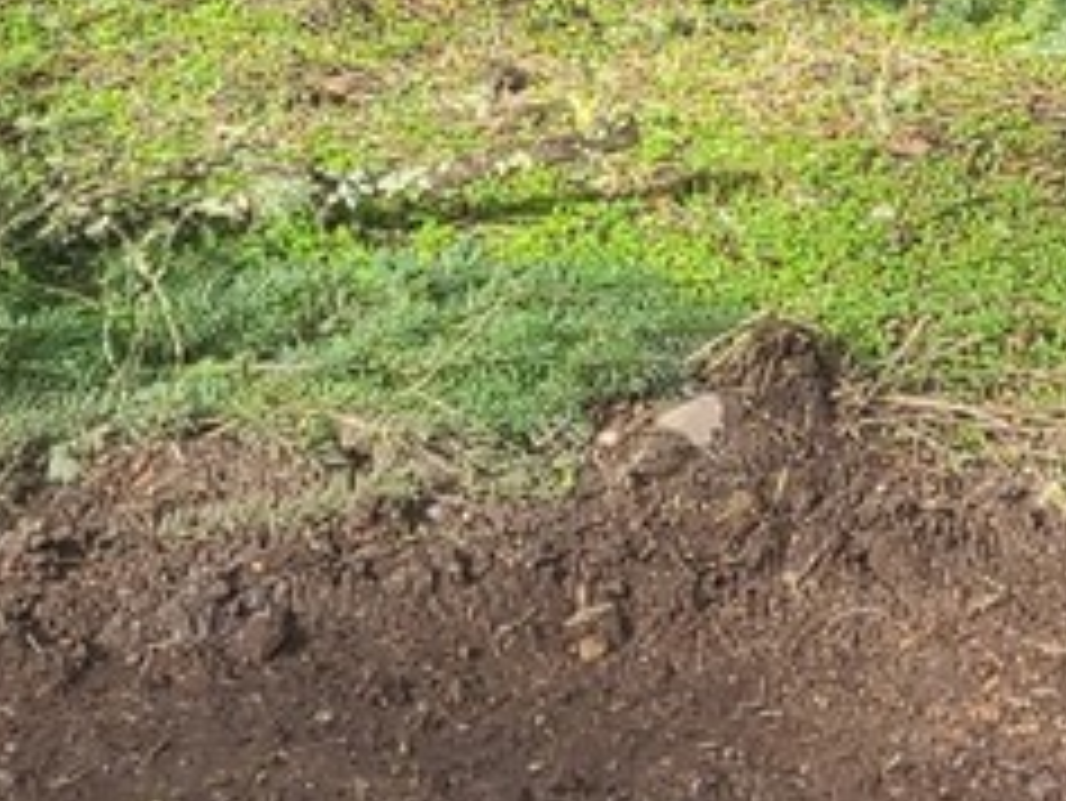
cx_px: 1017
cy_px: -630
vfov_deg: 8.5
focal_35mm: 169
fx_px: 5207
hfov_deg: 11.6
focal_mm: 7
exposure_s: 1/154
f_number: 1.8
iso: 16
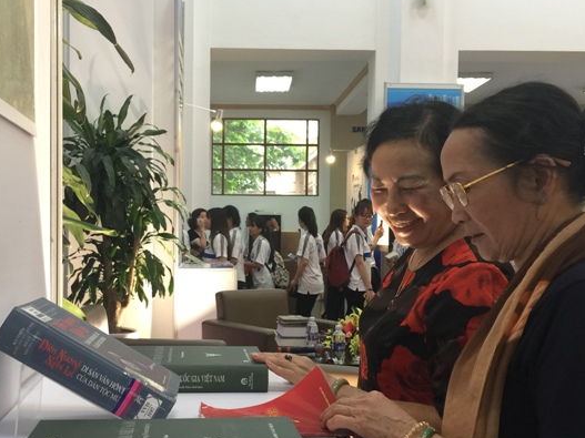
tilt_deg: -0.7
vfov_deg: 32.8
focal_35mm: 44
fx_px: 743
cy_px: 252
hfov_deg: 42.8
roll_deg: -2.1
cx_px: 241
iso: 50
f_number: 2.2
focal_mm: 4.15
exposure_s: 1/17
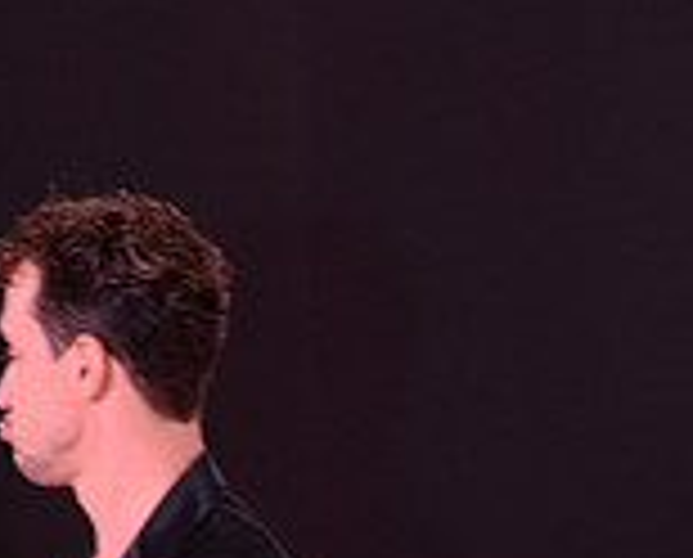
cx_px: -97
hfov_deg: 4.1
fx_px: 9767
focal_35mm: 475
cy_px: 1138
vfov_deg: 3.2
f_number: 5.6
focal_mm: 135
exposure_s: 1/125
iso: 1250
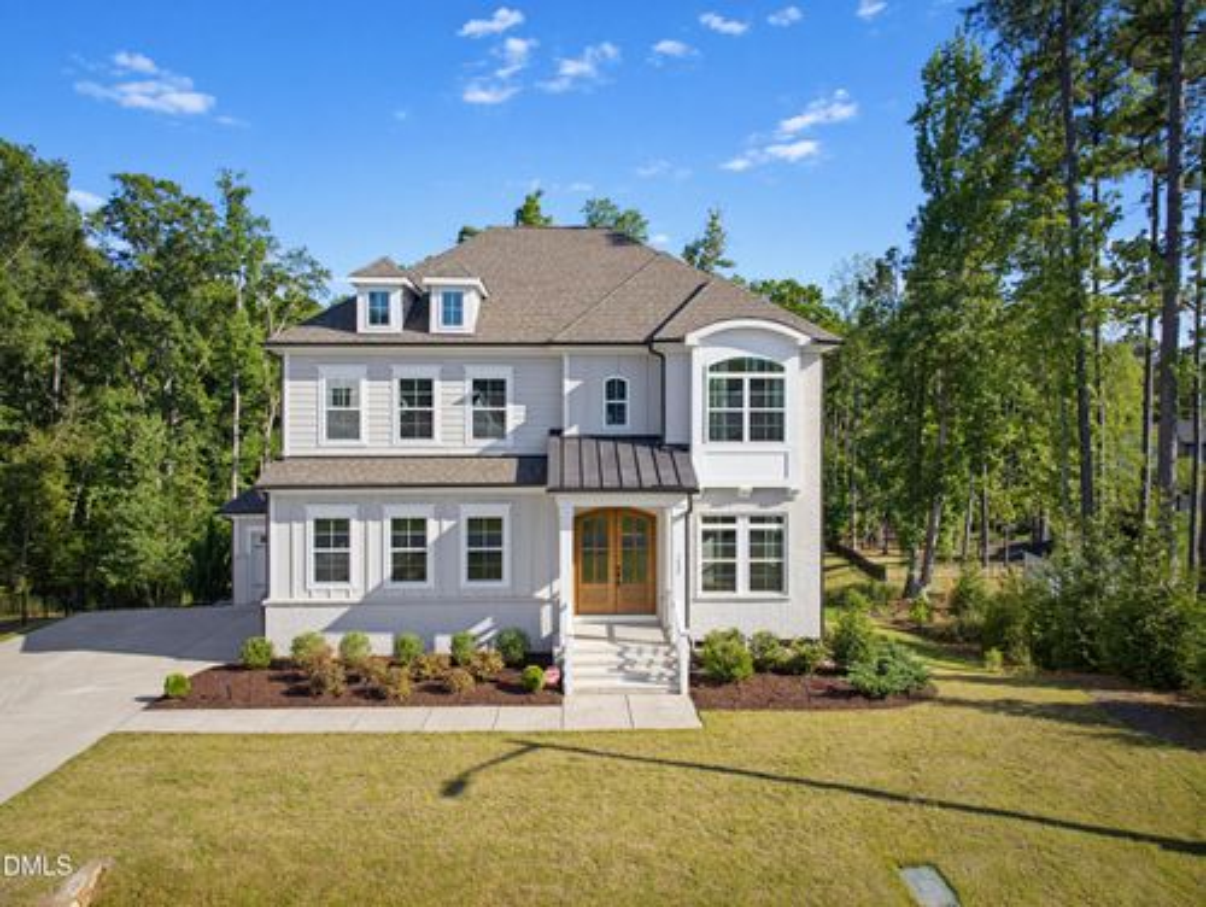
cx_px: 603
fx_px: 837
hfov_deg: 71.5
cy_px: 454
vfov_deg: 56.9
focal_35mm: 24
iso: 100
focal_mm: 12.3
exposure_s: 1/800
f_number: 2.8
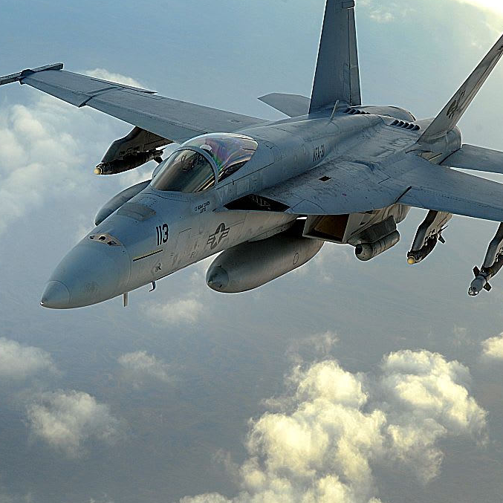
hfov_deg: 13.6
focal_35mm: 128
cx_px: 328
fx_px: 2104
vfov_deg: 13.6
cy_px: 220
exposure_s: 1/250
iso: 400
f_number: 8
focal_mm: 85
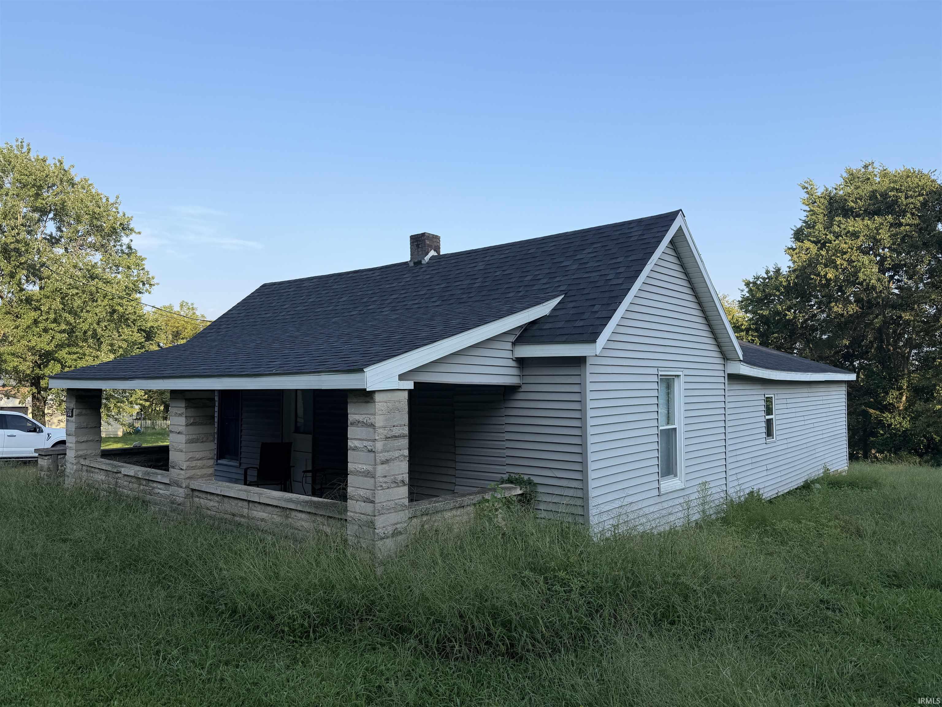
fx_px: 653
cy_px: 354
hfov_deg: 71.6
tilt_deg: +2.8
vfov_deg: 56.8
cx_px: 471
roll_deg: +0.1
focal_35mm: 24
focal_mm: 6.76
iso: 80
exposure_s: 1/2000
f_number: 1.78
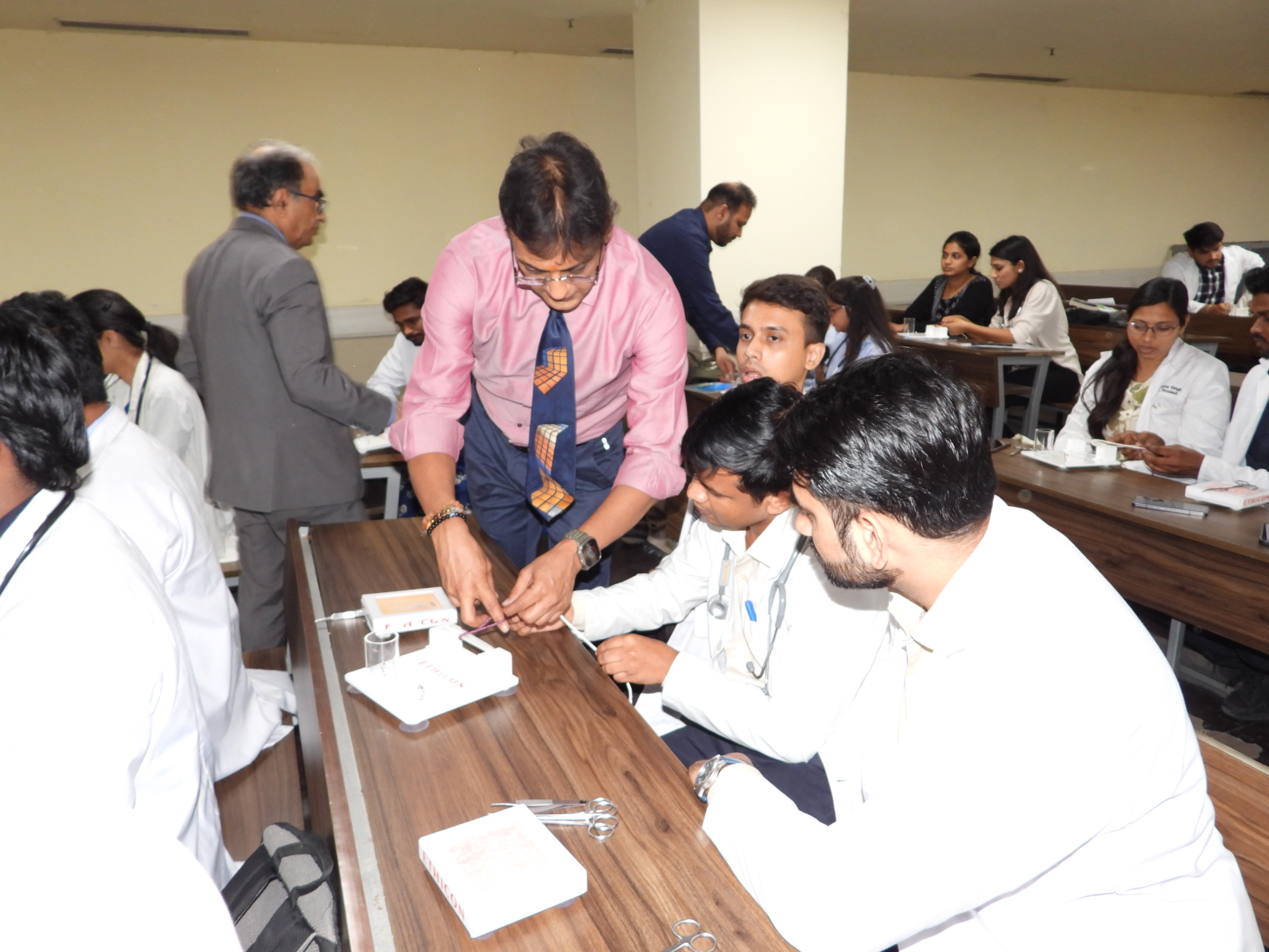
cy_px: 476
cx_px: 634
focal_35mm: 24
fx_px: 880
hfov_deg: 71.6
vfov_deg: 56.8
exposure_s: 1/30
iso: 200
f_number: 2.8
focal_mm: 4.3
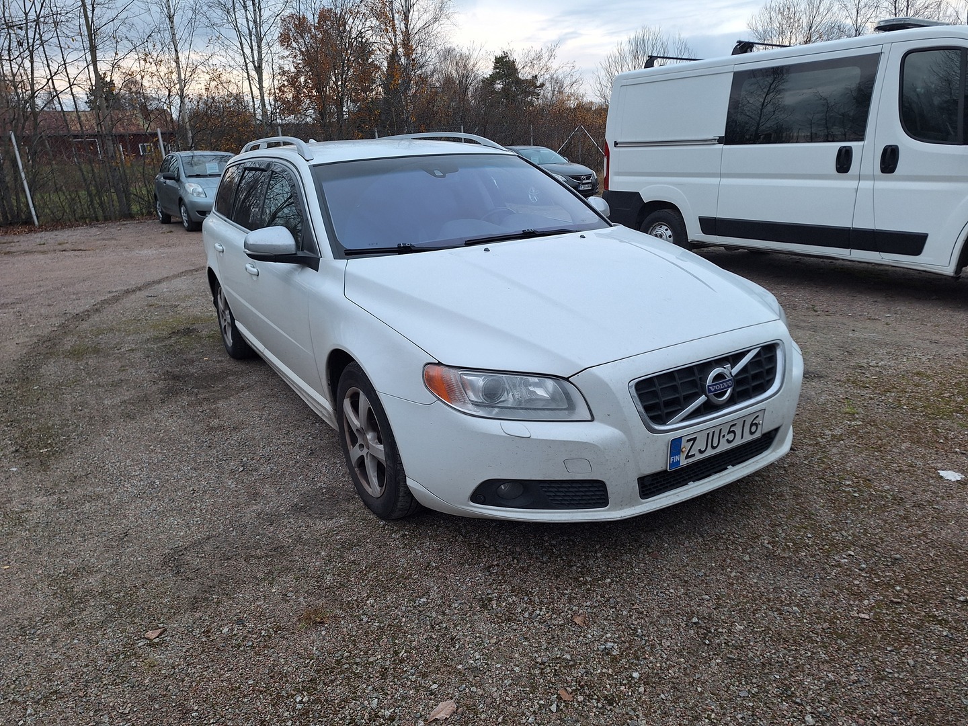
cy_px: 363
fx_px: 643
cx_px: 484
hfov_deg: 73.9
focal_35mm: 23
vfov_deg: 58.9
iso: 64
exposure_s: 1/50
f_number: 1.8
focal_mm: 5.54
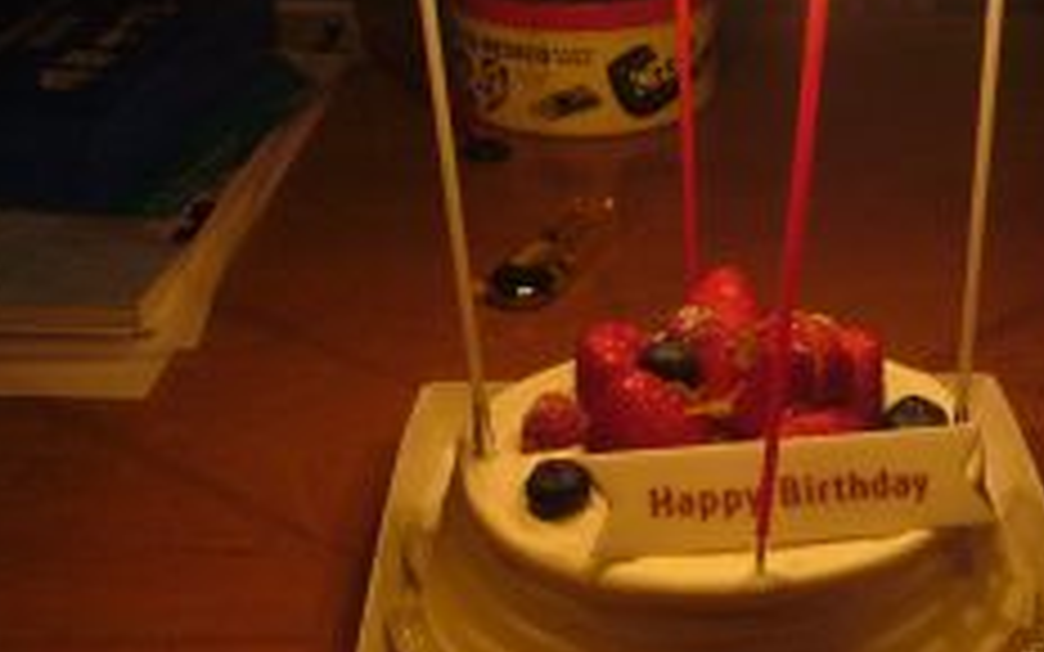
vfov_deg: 20.2
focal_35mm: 64
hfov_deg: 31.4
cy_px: 189
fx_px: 1821
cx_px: 792
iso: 200
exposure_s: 1/8
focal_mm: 5.8
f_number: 2.8
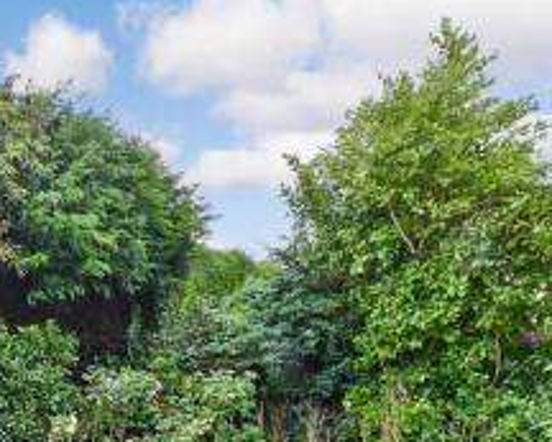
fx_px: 507
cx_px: -26
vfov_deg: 42.9
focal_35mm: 31
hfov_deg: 45.9
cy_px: 402
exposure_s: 1/100
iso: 320
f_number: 8
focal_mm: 10
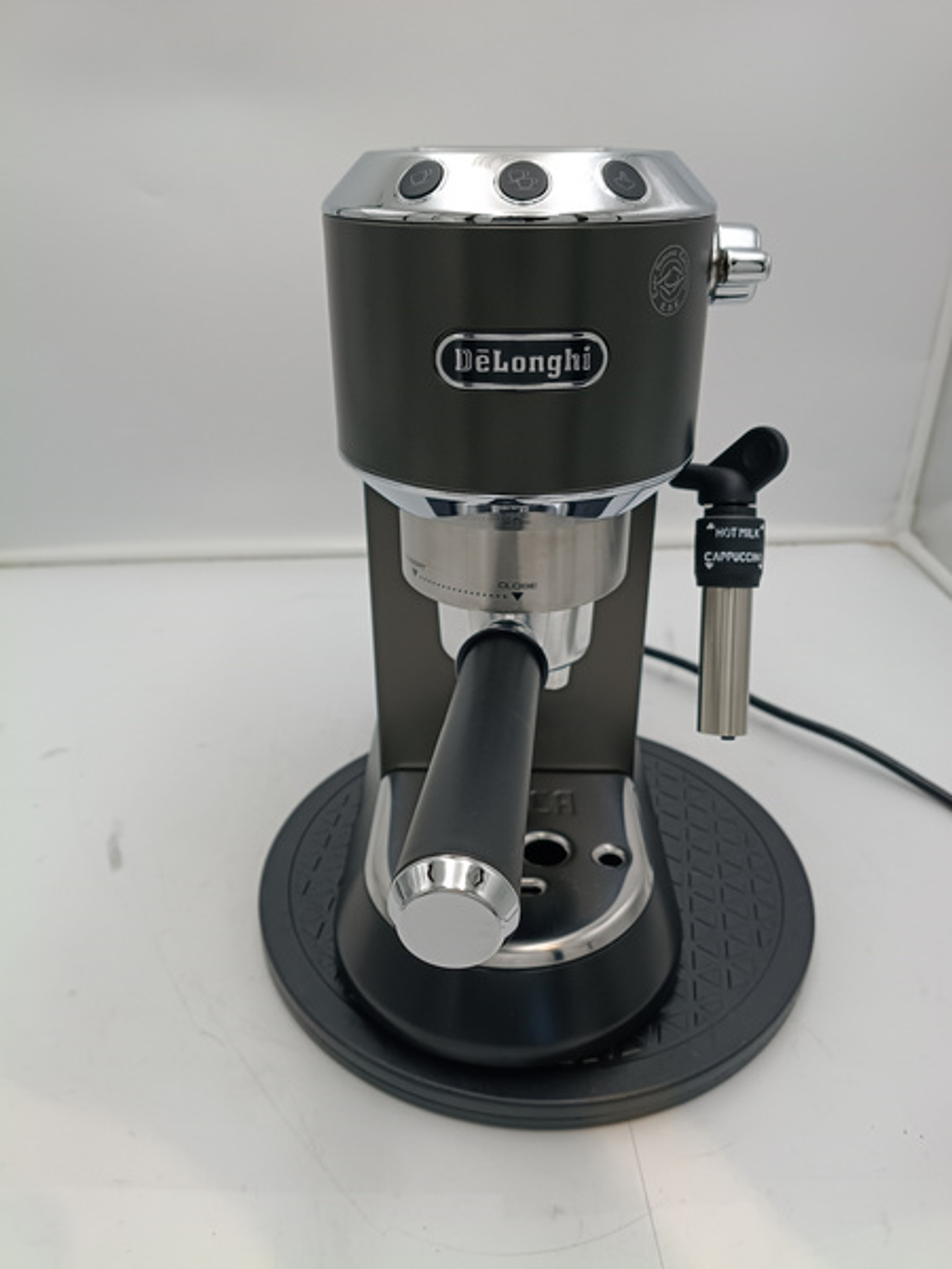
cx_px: 476
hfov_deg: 53.1
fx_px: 953
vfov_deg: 67.3
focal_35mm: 26
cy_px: 634
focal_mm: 4.81
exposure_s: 1/165
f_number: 1.8
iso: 142
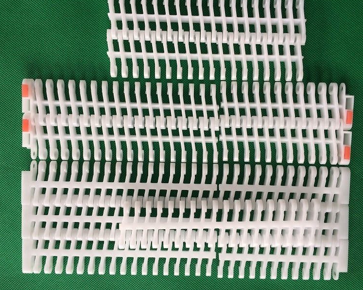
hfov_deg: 55.7
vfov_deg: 45.8
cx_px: 188
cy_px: 142
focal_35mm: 32
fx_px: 344
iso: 64
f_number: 2.2
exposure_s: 1/100
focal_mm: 4.12
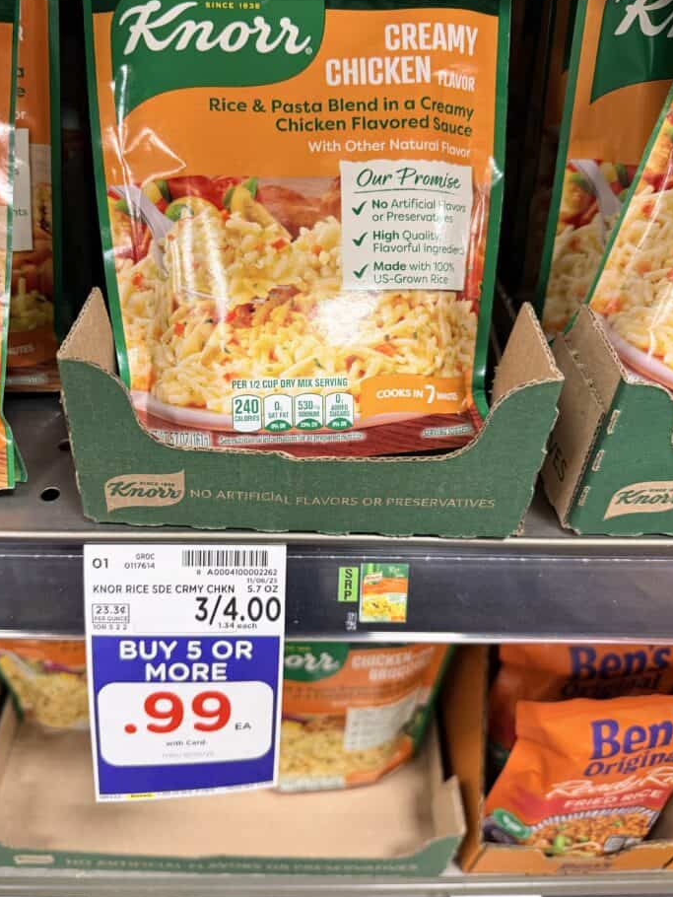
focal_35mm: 27
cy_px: 395
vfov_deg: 65.1
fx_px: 700
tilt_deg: -40.1
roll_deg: -2.8
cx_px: 304
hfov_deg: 51.3
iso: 250
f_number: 1.78
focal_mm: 6.76
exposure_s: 1/60
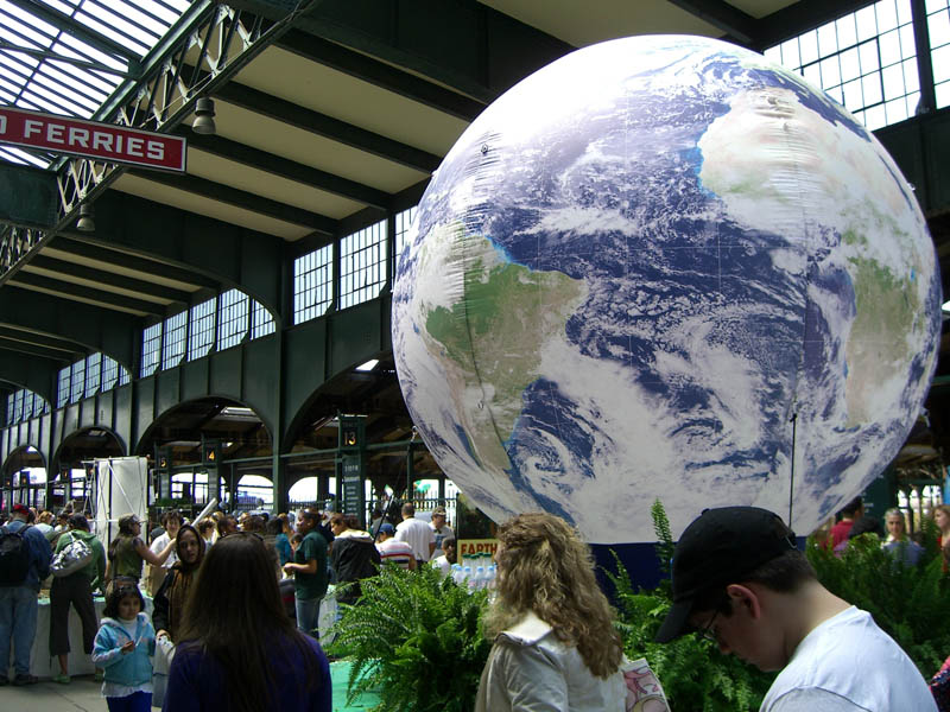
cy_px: 356
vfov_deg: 37.7
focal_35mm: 38
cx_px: 475
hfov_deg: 49.0
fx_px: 1043
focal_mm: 7.9
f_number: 2.8
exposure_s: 1/250
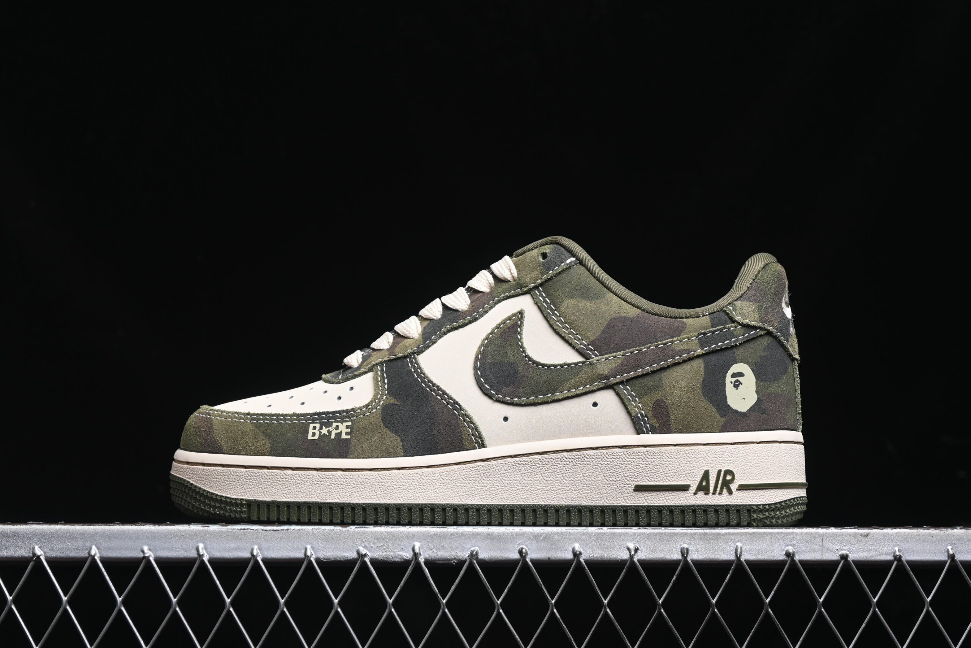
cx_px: 486
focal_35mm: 75
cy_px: 324
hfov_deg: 27.0
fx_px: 2023
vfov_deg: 18.2
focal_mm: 50
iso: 160
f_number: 6.3
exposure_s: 1/60
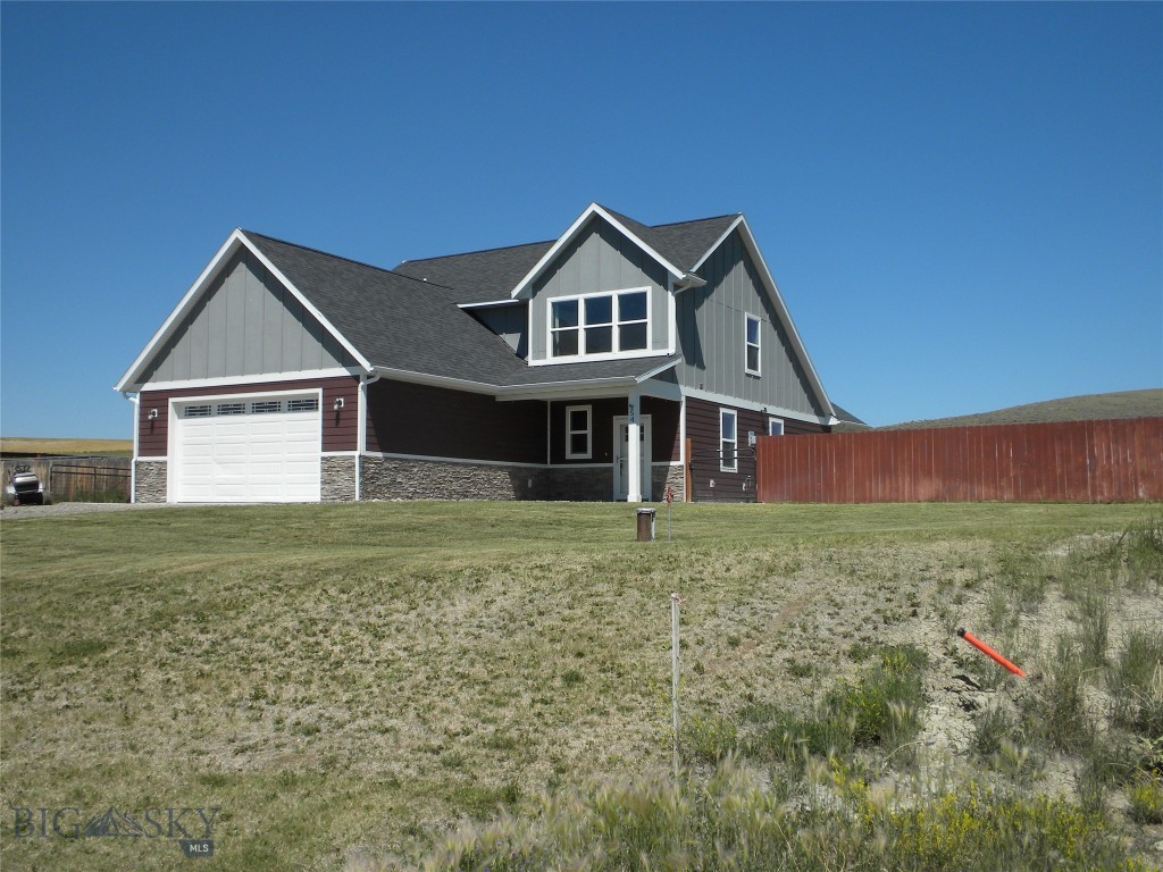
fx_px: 1243
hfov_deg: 50.1
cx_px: 582
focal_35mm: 37
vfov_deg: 38.7
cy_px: 436
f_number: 10
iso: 64
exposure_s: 1/162
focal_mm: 6.6
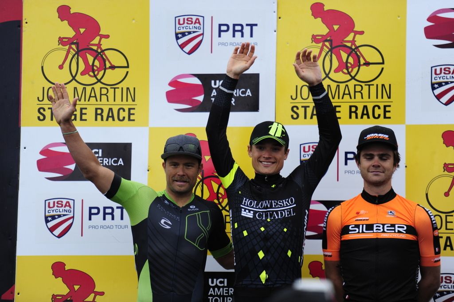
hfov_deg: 11.4
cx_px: 227
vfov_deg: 7.6
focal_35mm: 180
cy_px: 151
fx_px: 2269
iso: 400
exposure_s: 1/800
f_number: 2.8
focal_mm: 180
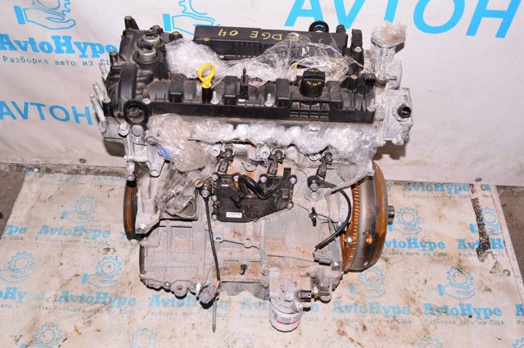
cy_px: 174
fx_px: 523
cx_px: 262
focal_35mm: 36
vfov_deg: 36.8
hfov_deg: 53.2
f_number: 8
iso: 1600
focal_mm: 24
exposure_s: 1/160
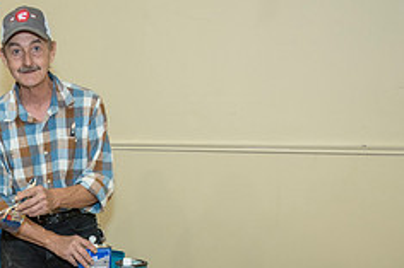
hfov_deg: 31.8
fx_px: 662
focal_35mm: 59
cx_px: 19
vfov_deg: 21.7
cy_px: 298
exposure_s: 1/160
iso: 1250
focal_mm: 24
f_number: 2.8
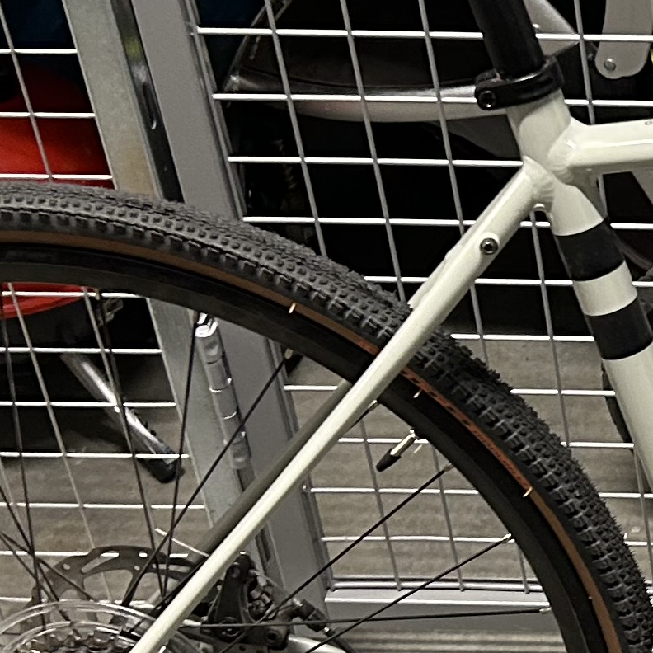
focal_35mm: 117
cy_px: 332
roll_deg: +0.7
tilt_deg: -38.7
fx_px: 2497
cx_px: 1000
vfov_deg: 14.9
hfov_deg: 13.9
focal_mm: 5.7
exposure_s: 1/50
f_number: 1.5
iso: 250
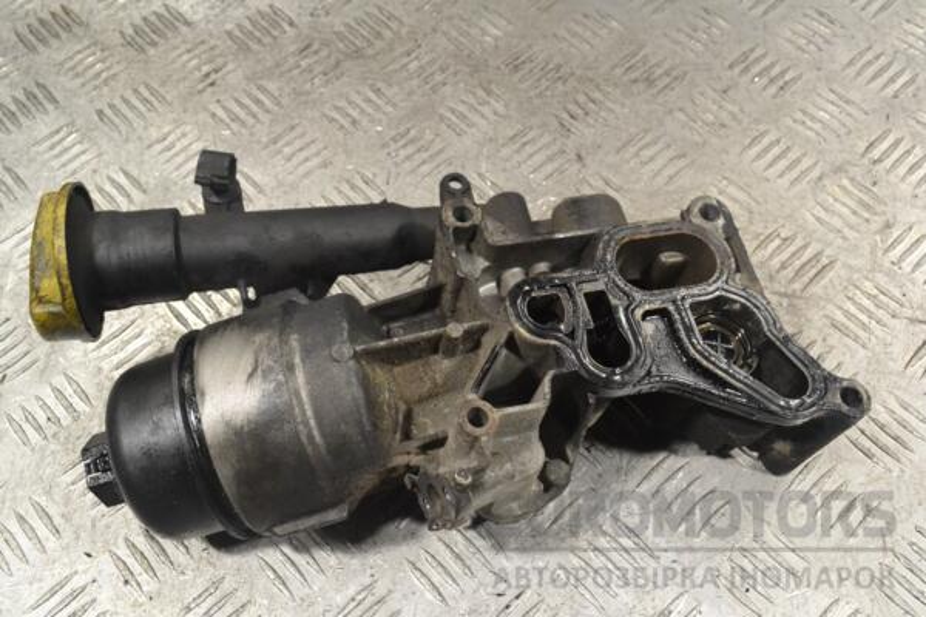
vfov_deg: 34.2
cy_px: 308
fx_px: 1003
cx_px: 463
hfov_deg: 49.6
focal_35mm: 39
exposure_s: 1/250
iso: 3200
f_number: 8
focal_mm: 26
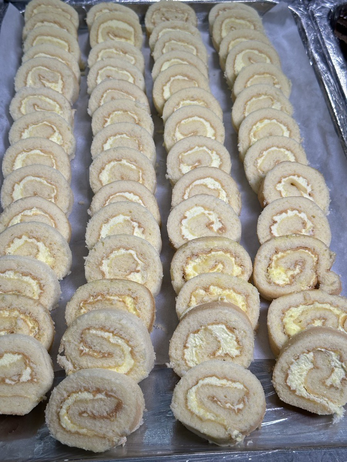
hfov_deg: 30.3
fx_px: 642
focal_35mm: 48
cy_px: 231
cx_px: 174
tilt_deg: -48.4
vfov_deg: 39.7
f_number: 1.78
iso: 64
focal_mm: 6.86
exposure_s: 1/1751
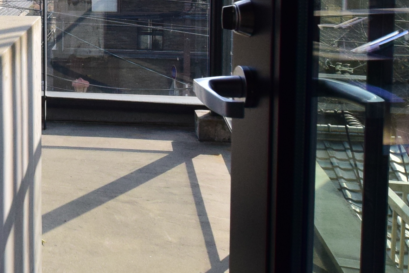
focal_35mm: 58
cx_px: -69
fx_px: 659
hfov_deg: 30.0
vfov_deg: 22.3
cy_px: -14
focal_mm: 10
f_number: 8
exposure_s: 1/1500
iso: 800
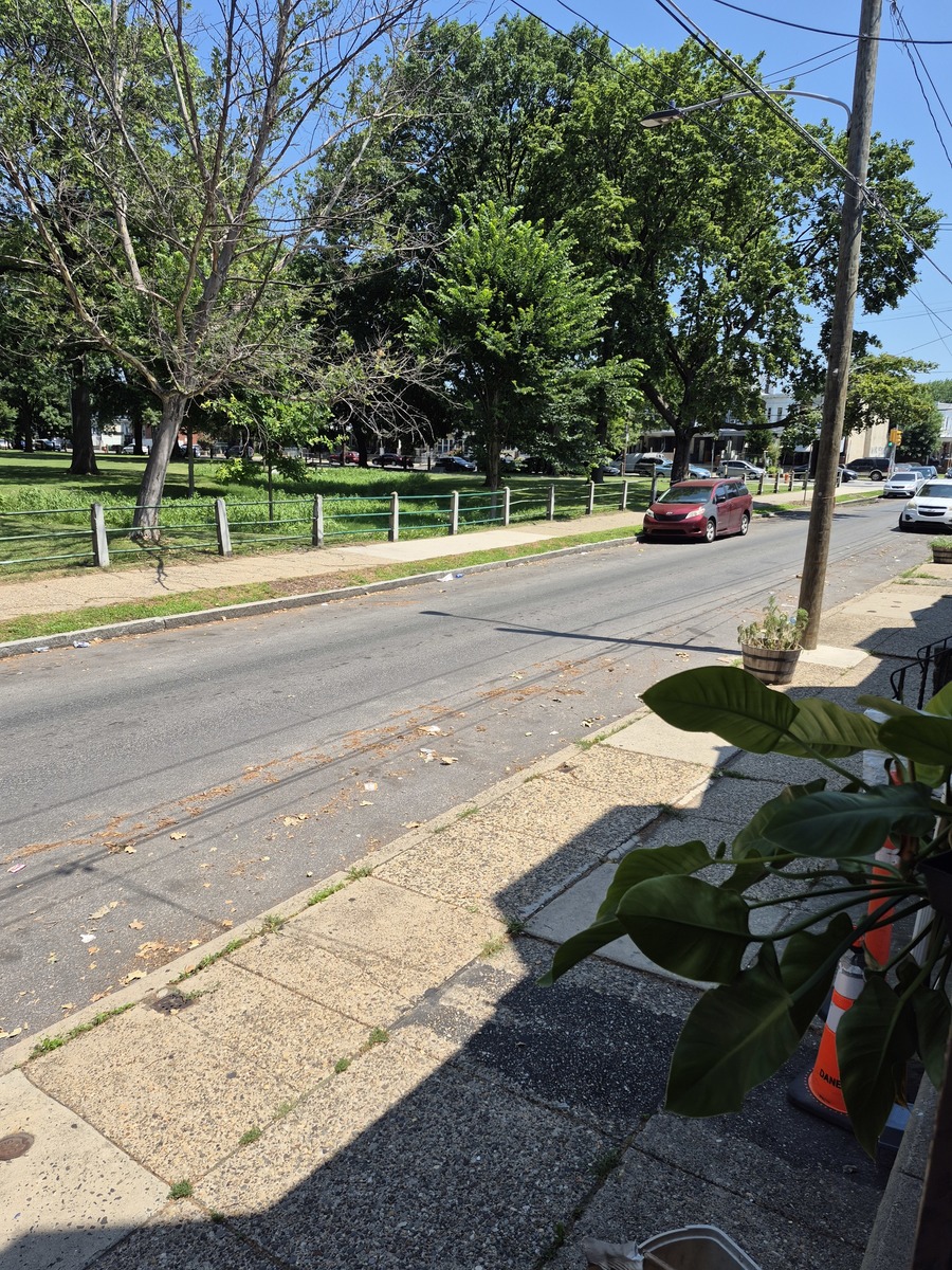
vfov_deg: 73.9
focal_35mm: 23
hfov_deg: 58.9
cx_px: 476
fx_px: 843
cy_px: 635
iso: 25
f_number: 1.8
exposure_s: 1/1296
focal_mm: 5.4
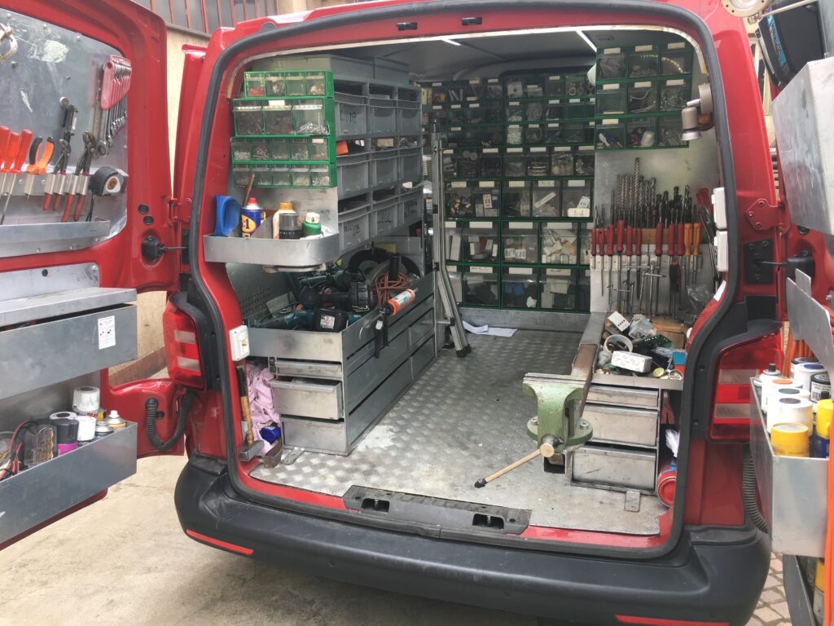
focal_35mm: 29
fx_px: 699
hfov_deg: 61.7
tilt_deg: -13.5
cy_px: 313
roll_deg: +3.2
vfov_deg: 48.2
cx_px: 417
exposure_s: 1/100
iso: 40
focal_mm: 4.15
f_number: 2.2
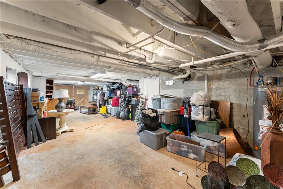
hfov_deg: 104.2
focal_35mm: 14
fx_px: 110
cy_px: 94
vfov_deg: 81.2
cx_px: 142
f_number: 7.1
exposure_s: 1/1.67
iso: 640
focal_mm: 14
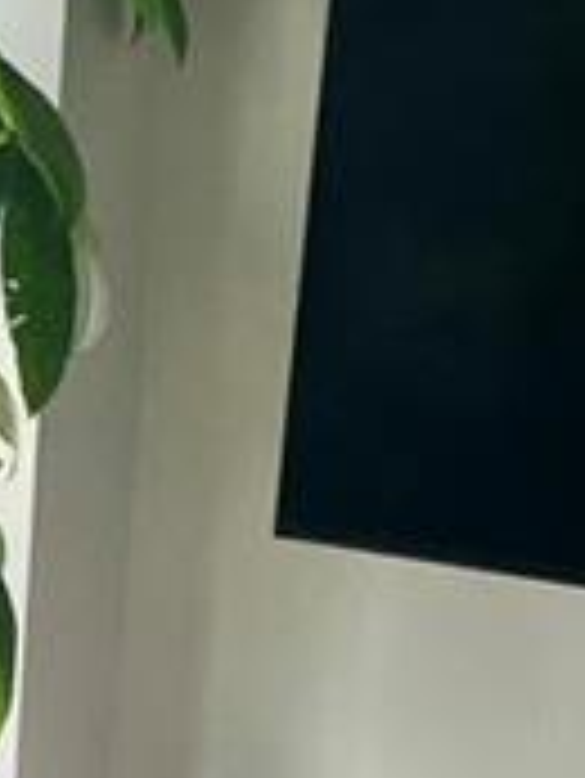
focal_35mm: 180
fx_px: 4051
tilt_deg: -5.5
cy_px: 310
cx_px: -796
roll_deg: -2.7
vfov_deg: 11.0
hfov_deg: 7.7
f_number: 1.6
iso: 50
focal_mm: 4.2
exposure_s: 1/121
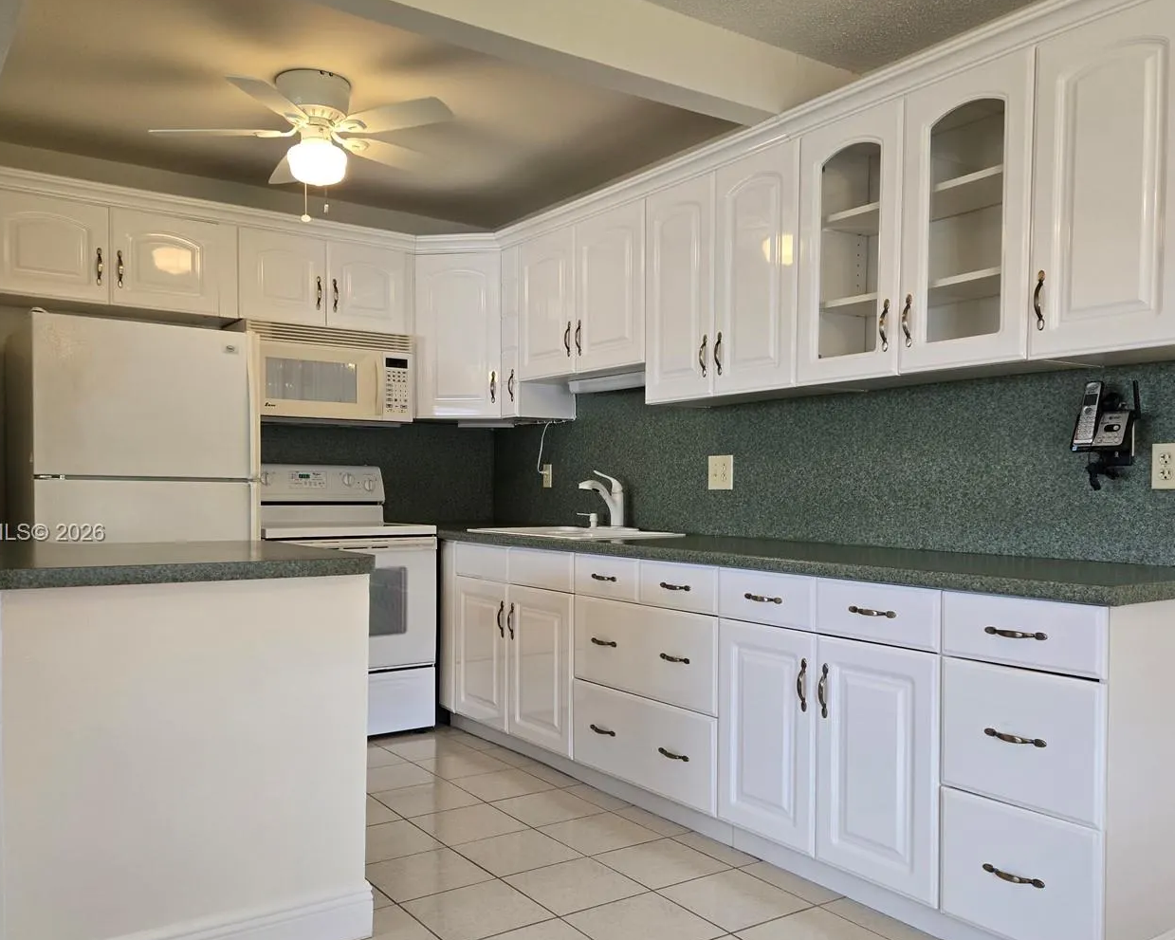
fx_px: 1008
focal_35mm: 29
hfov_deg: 60.4
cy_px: 534
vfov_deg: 49.8
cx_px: 568
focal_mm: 5.4
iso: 160
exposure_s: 1/120
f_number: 1.8
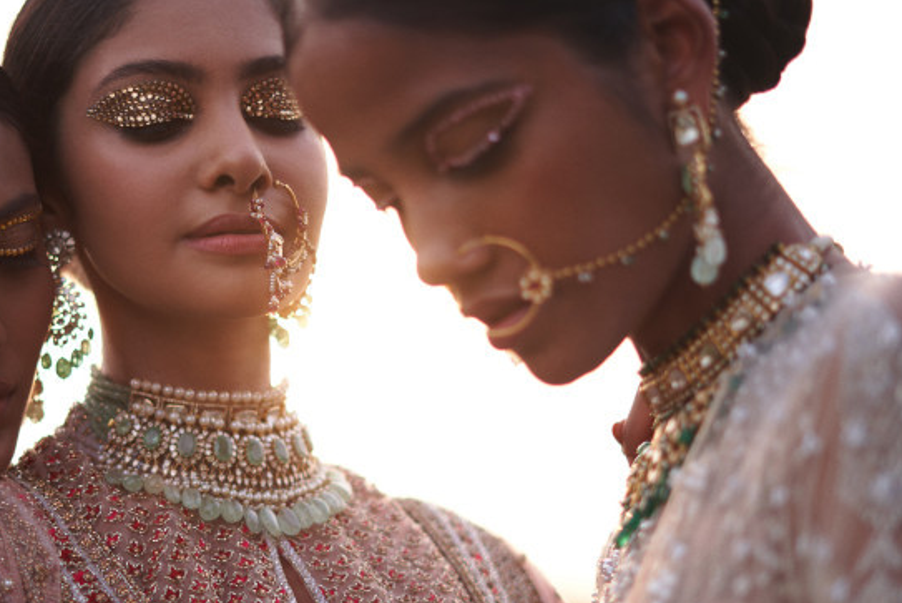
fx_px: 2307
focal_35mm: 92
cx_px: 266
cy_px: 419
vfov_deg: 14.9
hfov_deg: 22.0
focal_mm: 50
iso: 100
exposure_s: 1/500
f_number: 1.8
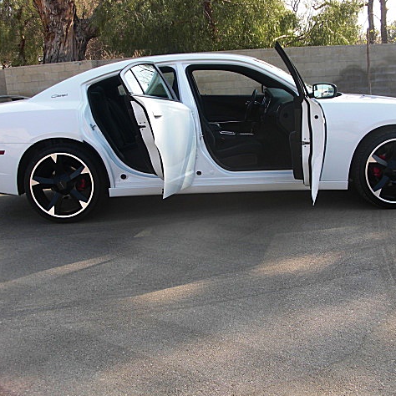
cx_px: 211
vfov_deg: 39.2
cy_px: 197
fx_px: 557
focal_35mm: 43
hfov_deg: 39.1
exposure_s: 1/320
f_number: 2.8
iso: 50
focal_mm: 6.3
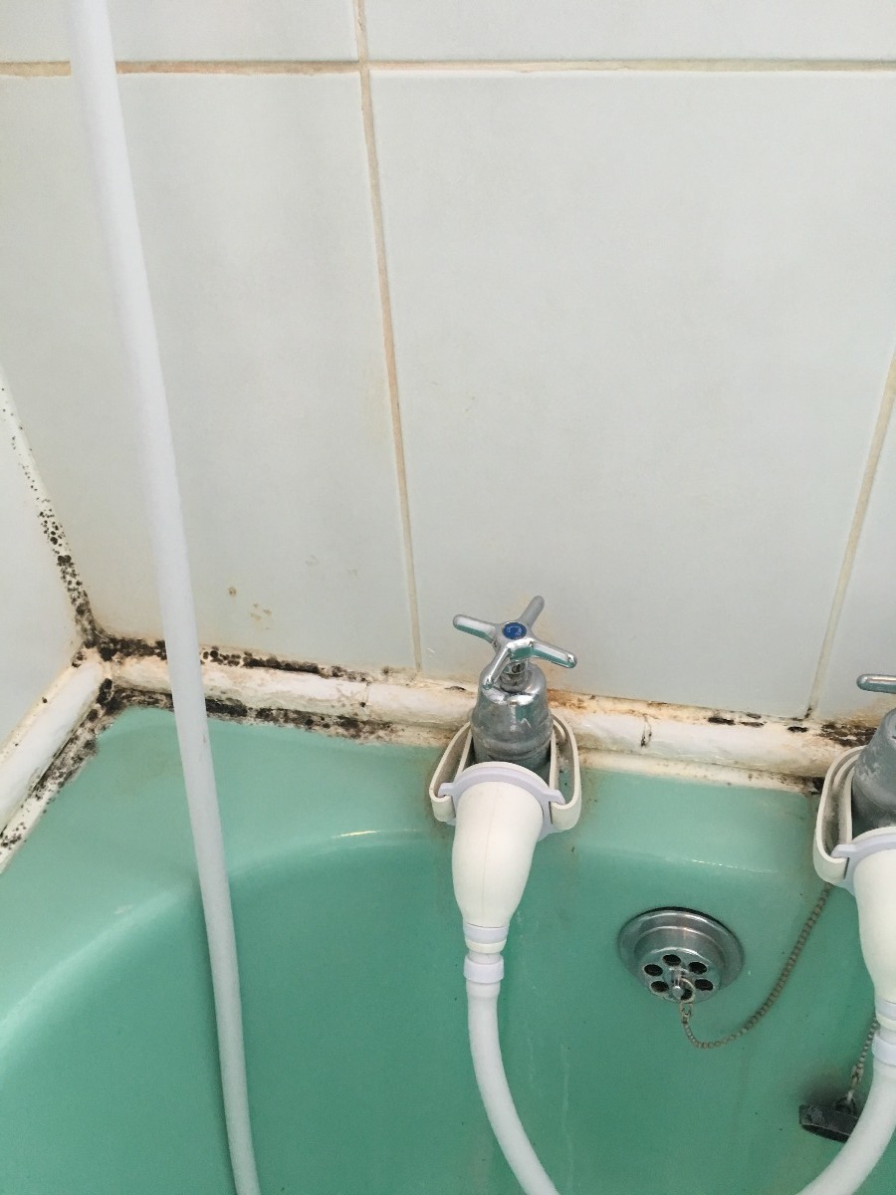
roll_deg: +2.1
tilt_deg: -43.2
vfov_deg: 61.7
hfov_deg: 48.2
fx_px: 1001
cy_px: 598
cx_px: 448
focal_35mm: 29
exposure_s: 1/33
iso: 125
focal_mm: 4.15
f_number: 2.2
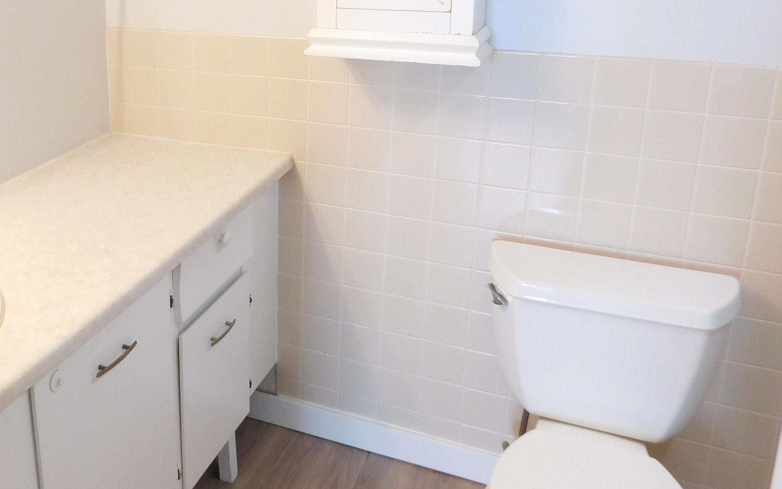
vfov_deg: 33.7
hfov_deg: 50.5
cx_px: 191
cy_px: 121
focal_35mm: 37
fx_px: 789
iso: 220
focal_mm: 4
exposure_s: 1/30
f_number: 3
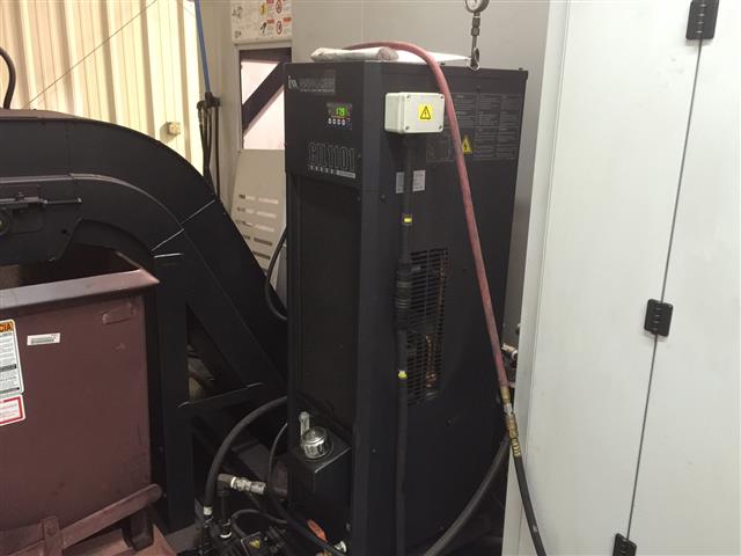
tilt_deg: -17.4
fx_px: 621
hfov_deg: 61.7
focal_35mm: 29
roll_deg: -2.3
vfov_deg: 48.2
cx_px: 370
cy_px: 278
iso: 160
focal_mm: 4.15
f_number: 2.2
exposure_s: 1/15
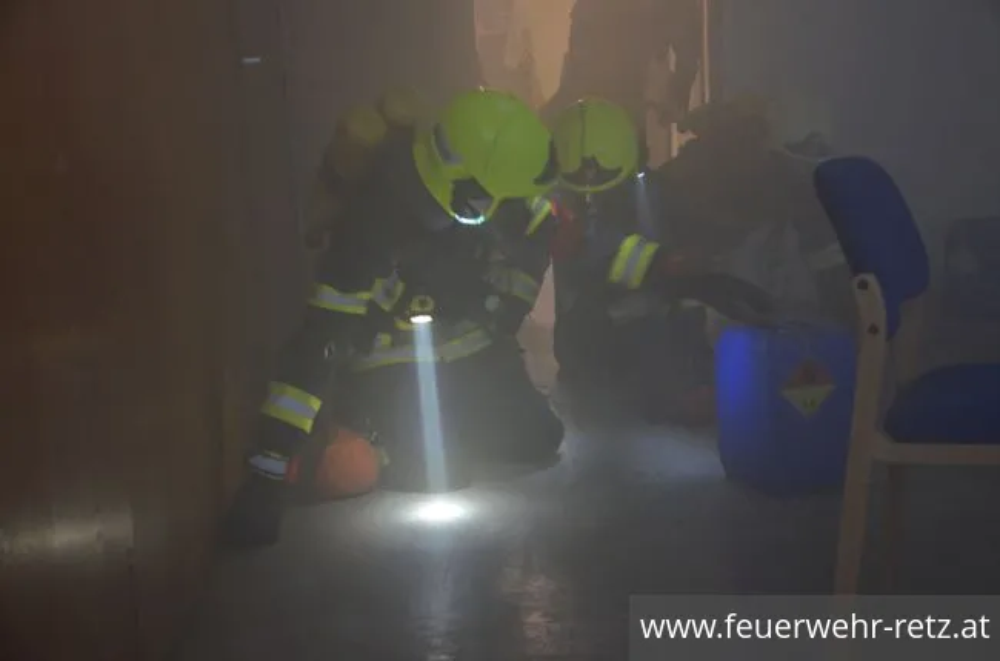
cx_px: 500
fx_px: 1330
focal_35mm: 48
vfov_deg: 27.9
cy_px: 330
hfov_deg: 41.2
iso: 1600
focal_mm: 32
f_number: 4.2
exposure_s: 1/25
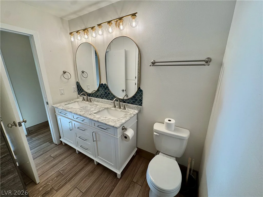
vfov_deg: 85.7
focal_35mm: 14
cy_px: 98
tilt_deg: -15.9
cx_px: 132
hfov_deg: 102.1
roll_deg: -0.5
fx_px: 106
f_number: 2.2
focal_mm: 2.22
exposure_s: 1/120
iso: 80
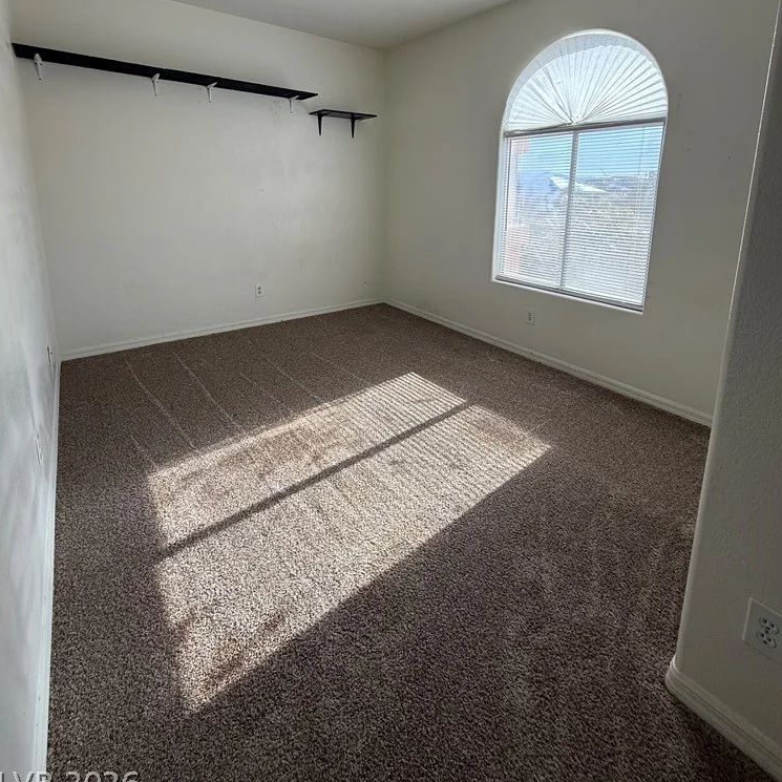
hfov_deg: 84.0
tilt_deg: -10.4
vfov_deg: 81.5
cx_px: 392
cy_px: 270
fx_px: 434
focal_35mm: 17
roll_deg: -0.9
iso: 80
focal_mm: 2.22
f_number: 2.2
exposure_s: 1/200
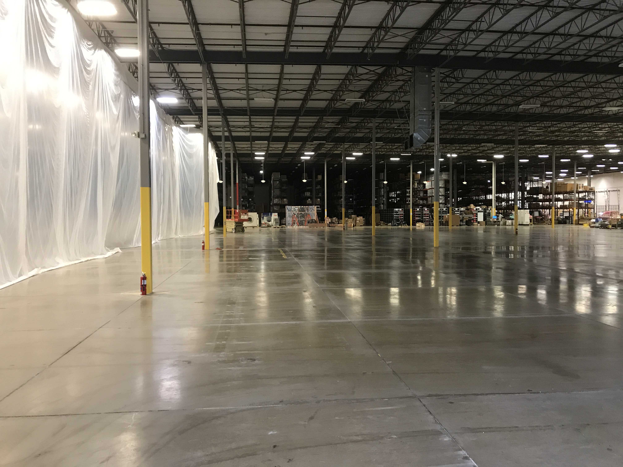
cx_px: 312
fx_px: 504
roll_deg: +0.4
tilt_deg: -1.4
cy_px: 234
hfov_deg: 63.4
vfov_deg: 49.7
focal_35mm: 28
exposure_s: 1/15
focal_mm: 3.99
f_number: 1.8
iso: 64
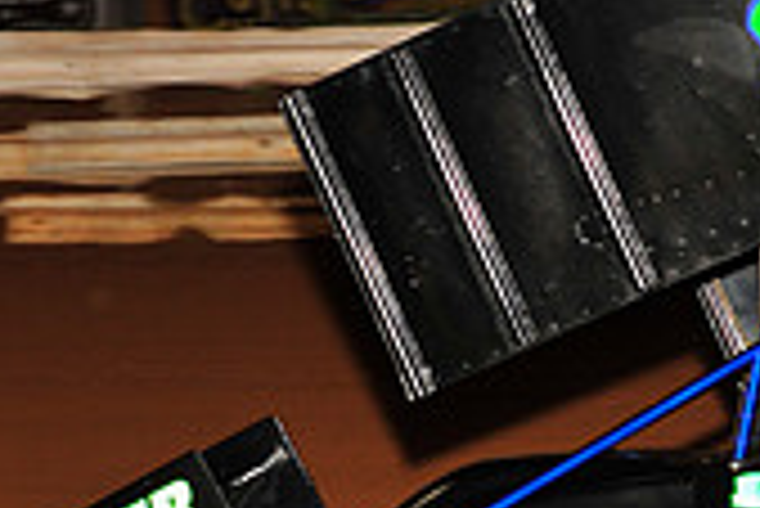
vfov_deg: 4.4
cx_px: 612
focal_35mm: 315
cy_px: 427
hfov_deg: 6.5
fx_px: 6656
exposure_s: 1/320
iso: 800
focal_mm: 92
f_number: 6.3
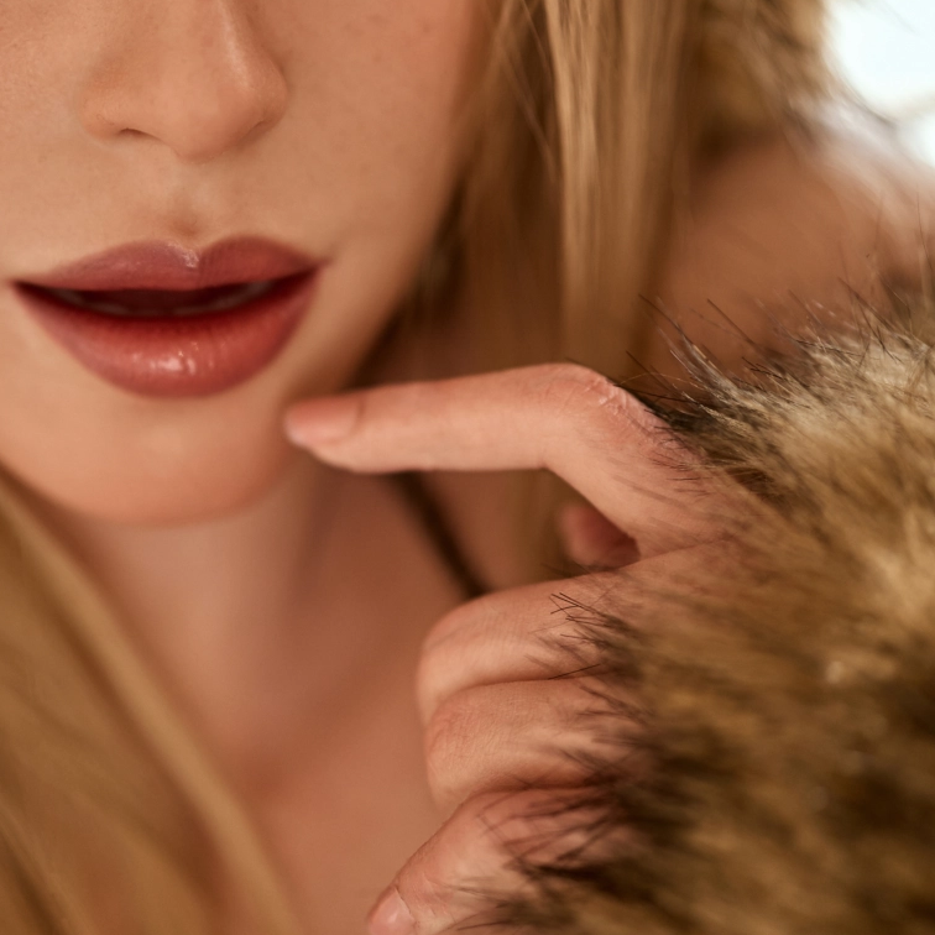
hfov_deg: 16.6
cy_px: 256
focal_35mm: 104
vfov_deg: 16.7
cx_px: 174
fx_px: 3178
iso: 200
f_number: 1.4
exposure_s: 1/100
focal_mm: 50
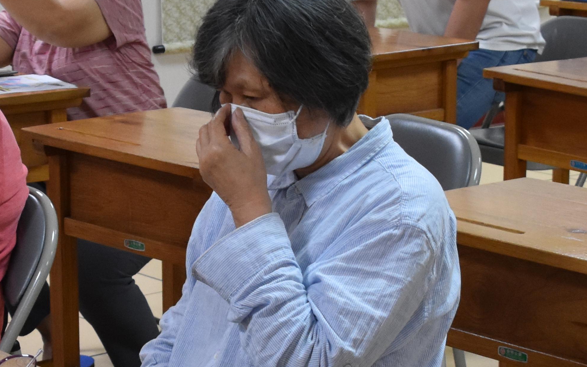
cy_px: 273
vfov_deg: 10.8
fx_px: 1936
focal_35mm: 121
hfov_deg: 17.2
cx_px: 282
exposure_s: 1/100
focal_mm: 26
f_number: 5
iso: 1600
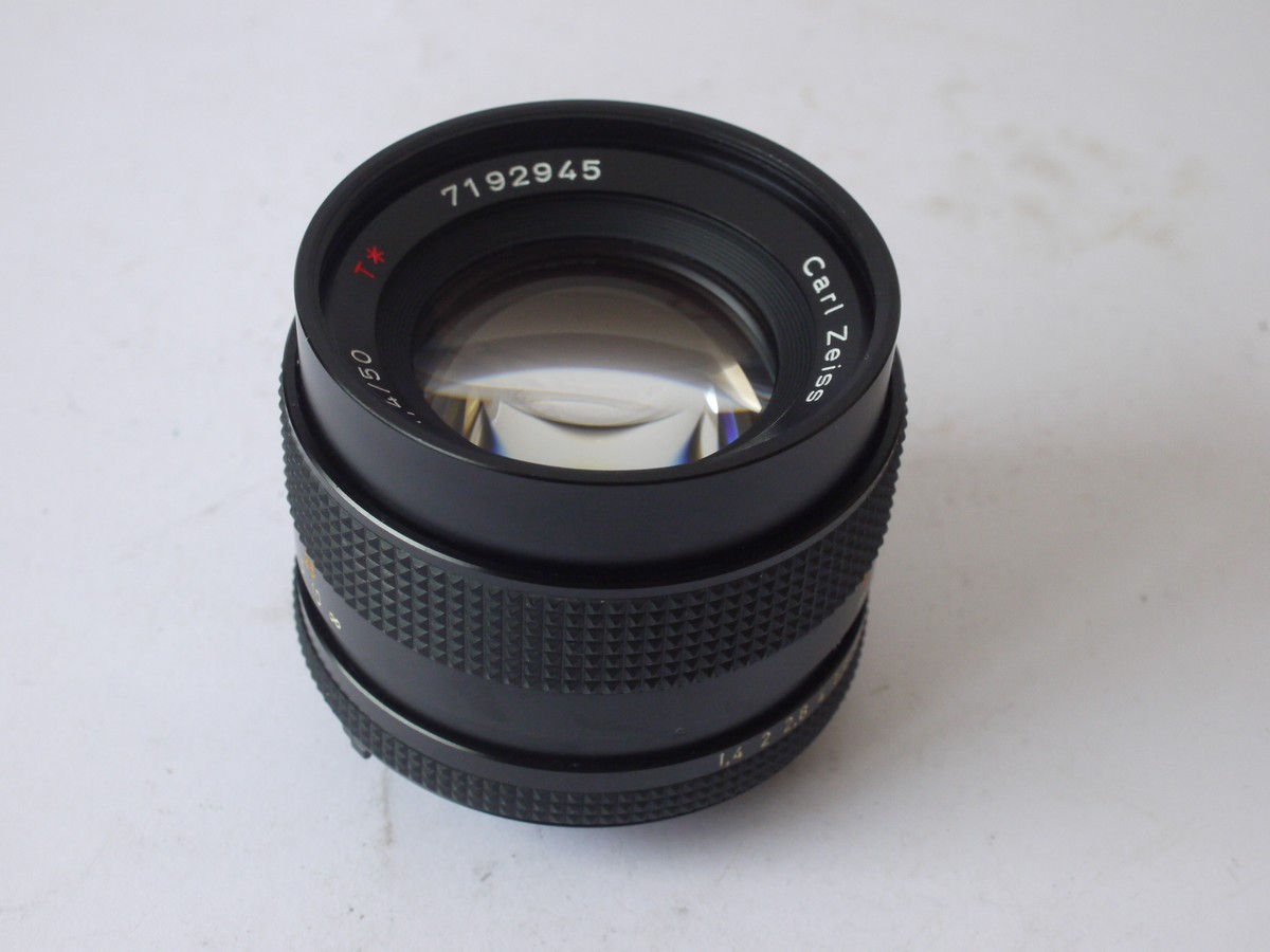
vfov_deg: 24.4
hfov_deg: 32.2
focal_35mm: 60
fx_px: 2201
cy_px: 476
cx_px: 635
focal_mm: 30
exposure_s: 1/80
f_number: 9
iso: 800
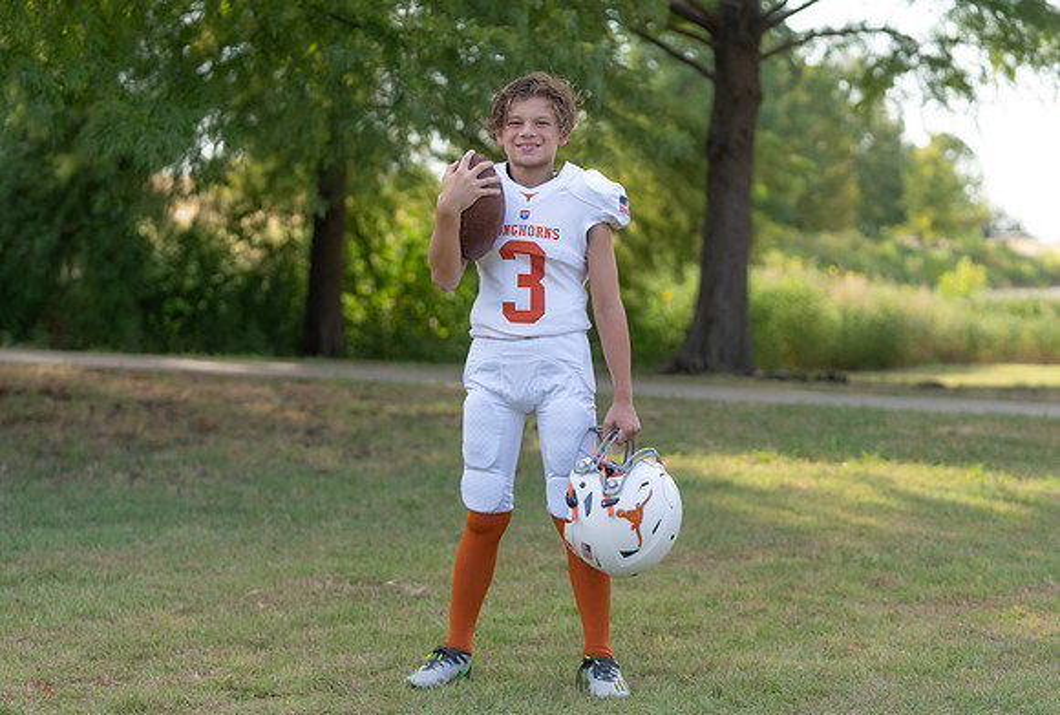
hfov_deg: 24.1
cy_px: 317
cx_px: 539
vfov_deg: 16.4
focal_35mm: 84
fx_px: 2481
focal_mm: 74
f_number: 2.8
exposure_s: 1/400
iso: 100
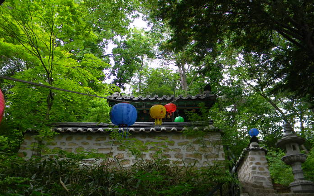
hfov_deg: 62.9
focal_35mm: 30
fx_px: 257
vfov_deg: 41.7
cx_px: 157
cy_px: 112
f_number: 3.5
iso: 157
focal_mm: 5
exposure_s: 1/124
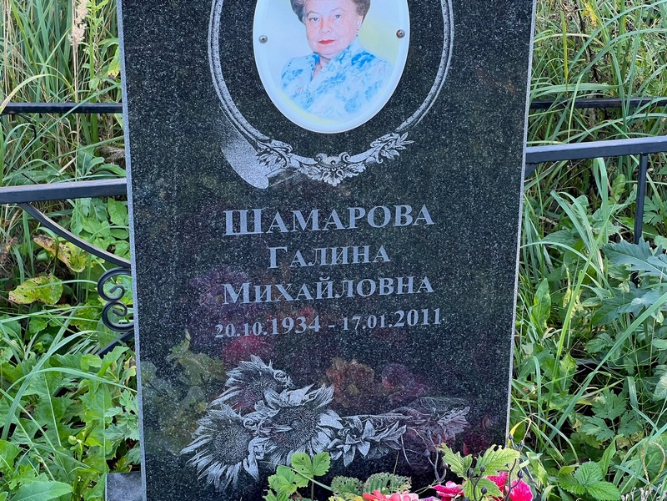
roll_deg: -1.0
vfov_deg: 19.1
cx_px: 334
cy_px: 250
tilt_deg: -23.1
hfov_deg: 25.3
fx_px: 1484
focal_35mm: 77
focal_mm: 9
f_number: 2.8
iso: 32
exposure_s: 1/137
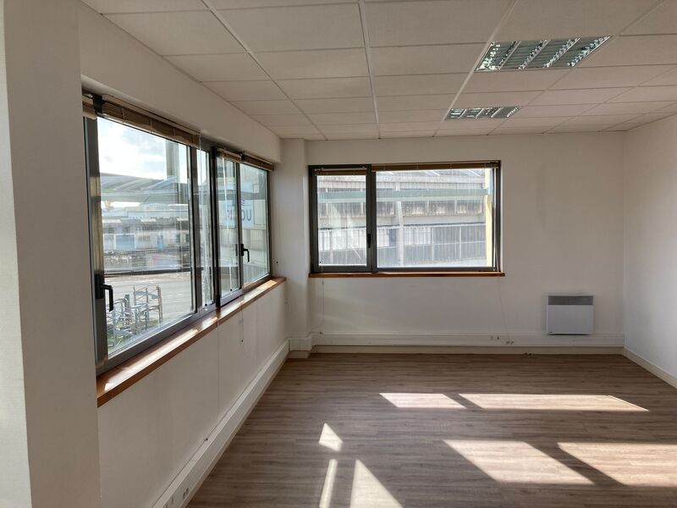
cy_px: 254
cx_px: 338
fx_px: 548
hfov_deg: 63.4
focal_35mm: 28
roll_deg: +2.3
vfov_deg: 49.7
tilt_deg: -2.3
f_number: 1.8
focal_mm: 3.99
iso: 20
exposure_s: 1/277
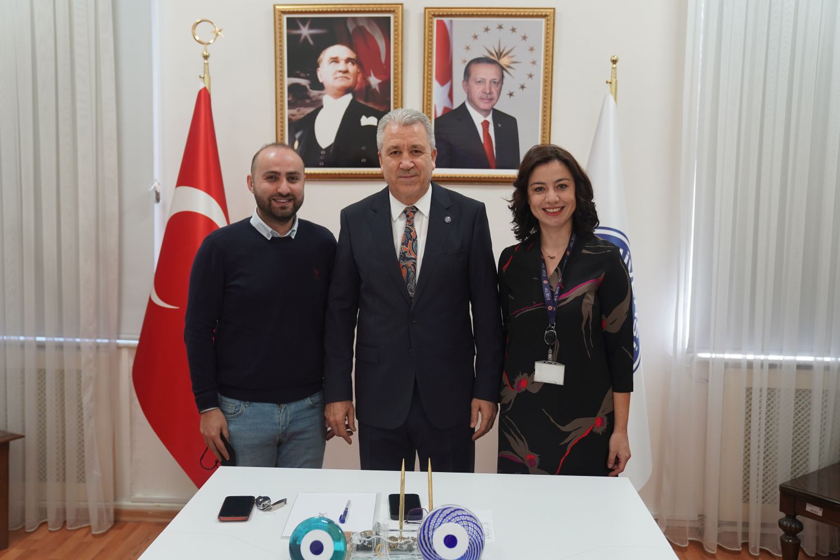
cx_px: 420
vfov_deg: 36.9
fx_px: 840
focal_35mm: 36
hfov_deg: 53.1
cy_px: 280
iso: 800
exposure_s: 1/100
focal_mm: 36
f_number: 3.2
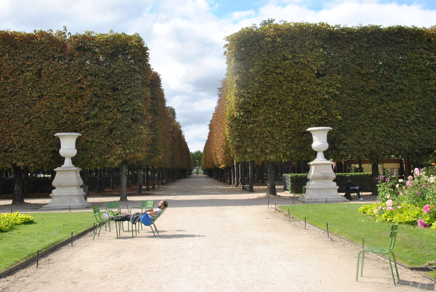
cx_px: 218
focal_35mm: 42
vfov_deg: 32.0
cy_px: 146
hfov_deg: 46.3
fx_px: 509
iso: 100
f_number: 8
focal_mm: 28
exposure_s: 1/200
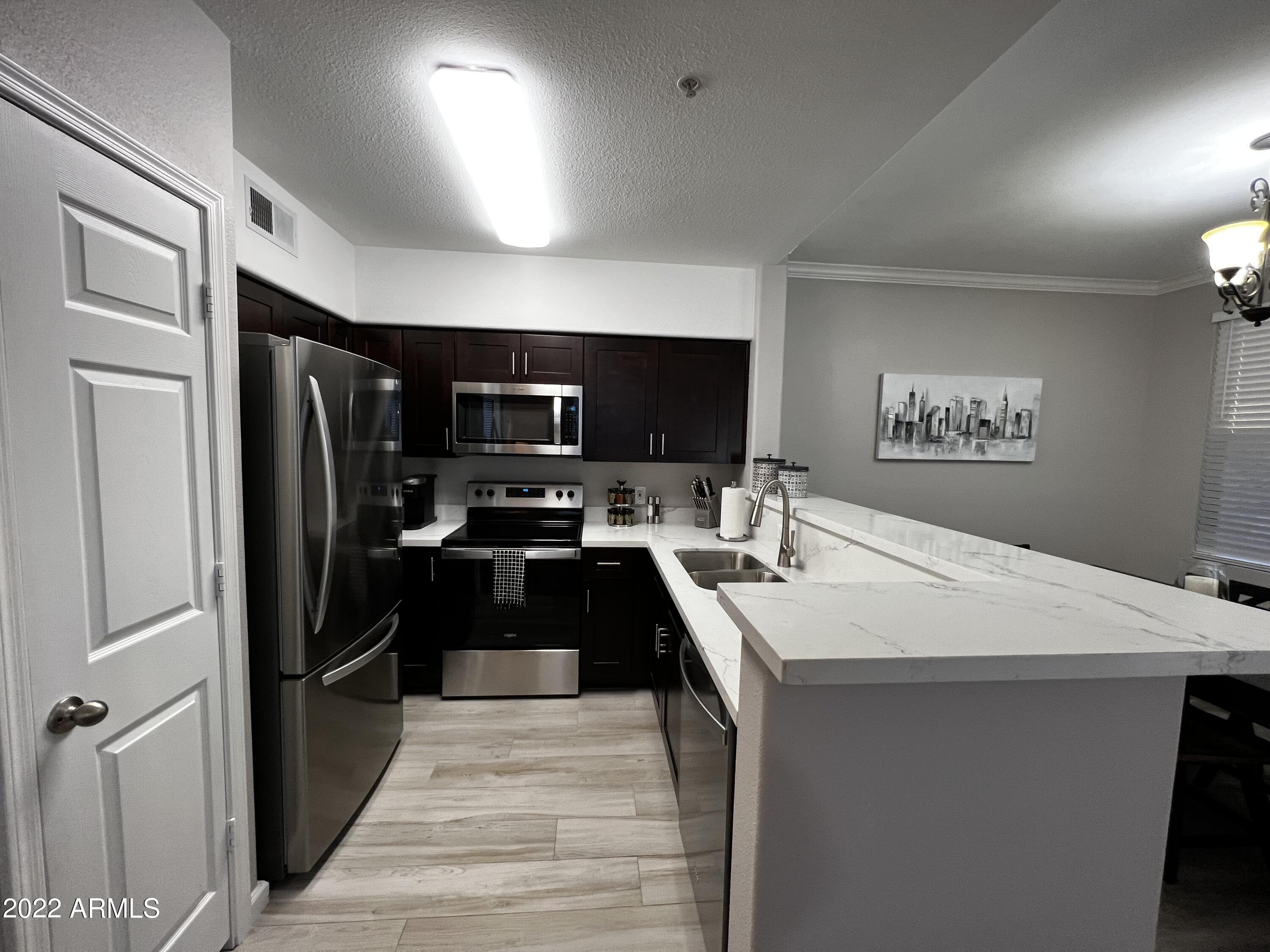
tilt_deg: -4.5
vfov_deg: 89.9
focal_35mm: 13
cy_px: 476
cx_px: 635
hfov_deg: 106.2
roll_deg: -0.7
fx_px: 477
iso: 200
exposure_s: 1/60
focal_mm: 1.57
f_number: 1.8
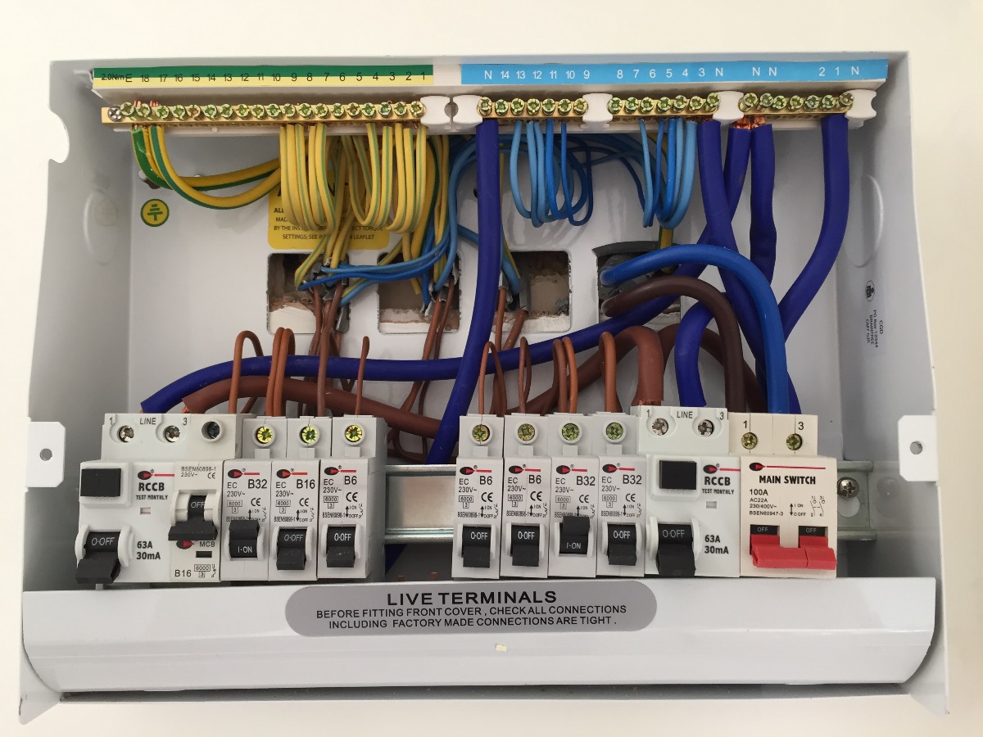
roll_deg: +0.0
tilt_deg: +3.6
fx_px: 824
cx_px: 492
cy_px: 368
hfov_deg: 61.7
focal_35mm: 29
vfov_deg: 48.2
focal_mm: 4.15
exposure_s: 1/33
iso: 40
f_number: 2.2
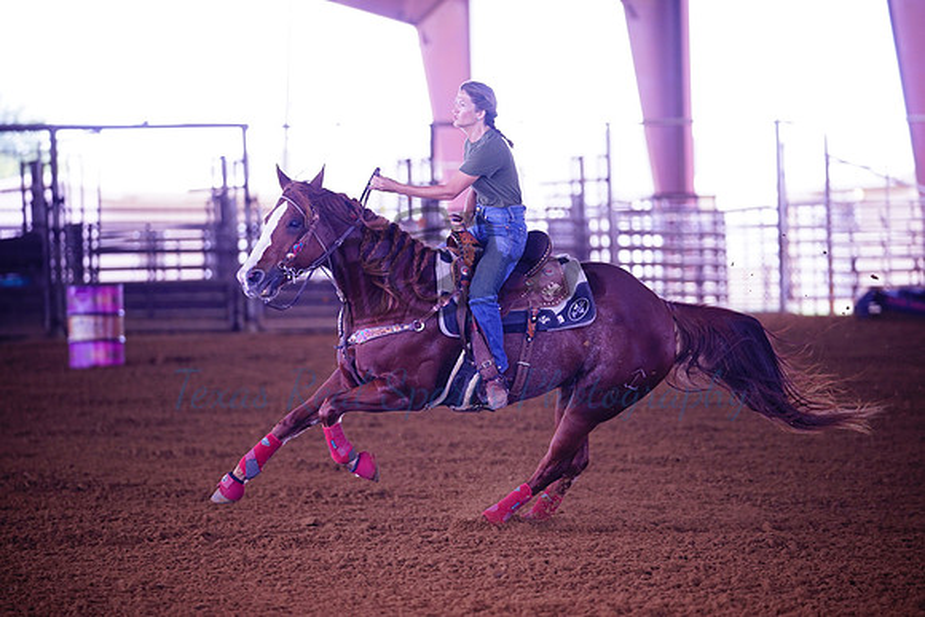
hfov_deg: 11.8
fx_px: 4472
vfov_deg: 7.9
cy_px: 308
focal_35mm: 174
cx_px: 462
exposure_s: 1/1000
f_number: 2.8
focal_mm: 174
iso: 1250
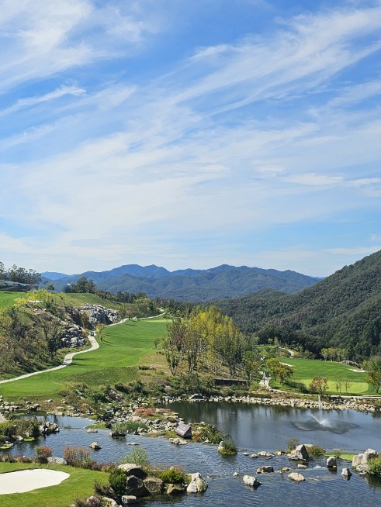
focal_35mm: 45
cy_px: 170
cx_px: 49
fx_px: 660
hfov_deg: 30.9
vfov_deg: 41.5
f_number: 1.7
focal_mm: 6.3
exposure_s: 1/1854
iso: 12
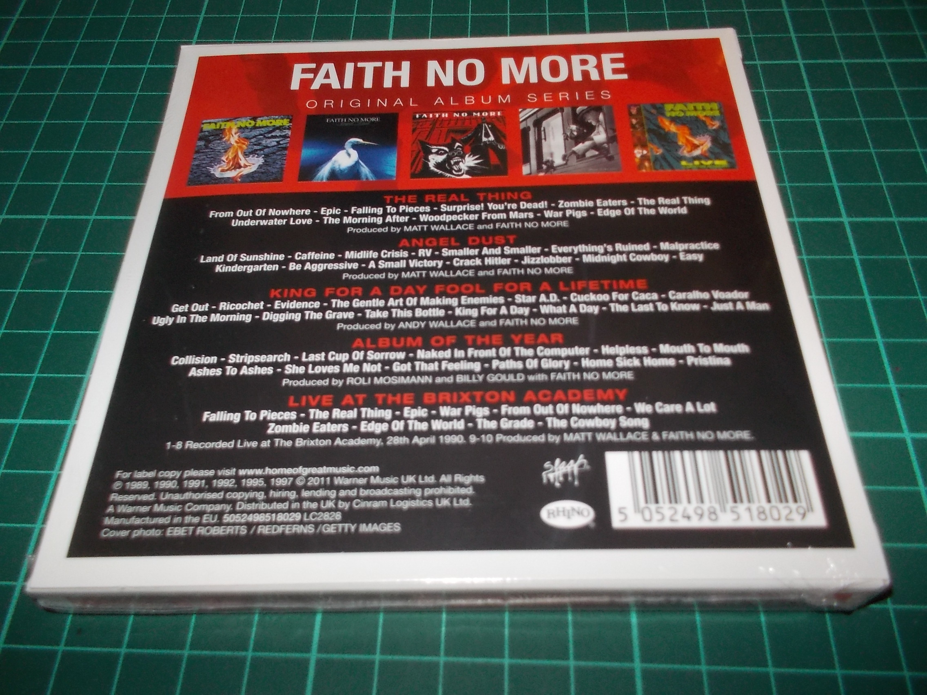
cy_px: 348
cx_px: 464
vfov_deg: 48.2
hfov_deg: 61.7
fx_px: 777
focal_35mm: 29
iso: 200
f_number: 3.3
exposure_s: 1/30
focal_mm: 4.1
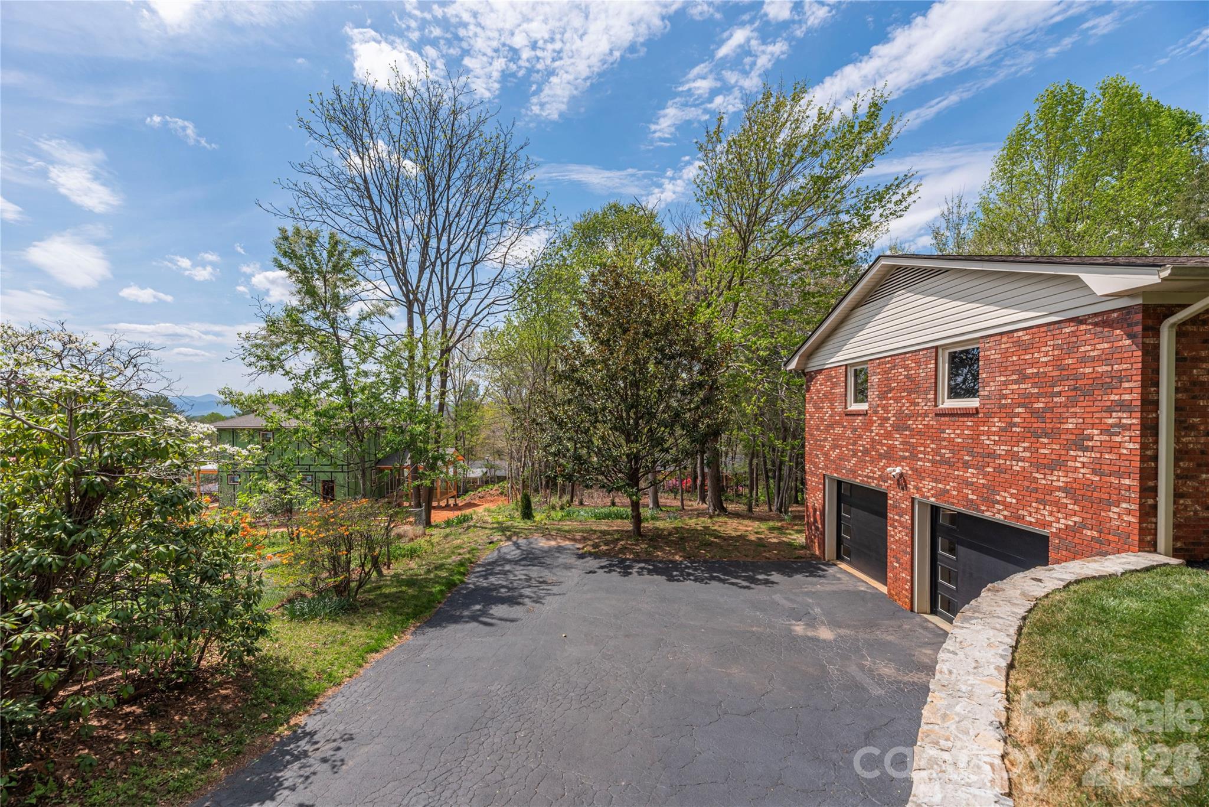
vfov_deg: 81.2
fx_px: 470
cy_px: 404
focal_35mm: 14
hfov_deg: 104.2
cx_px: 604
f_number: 8
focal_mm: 14
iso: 320
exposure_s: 1/2500
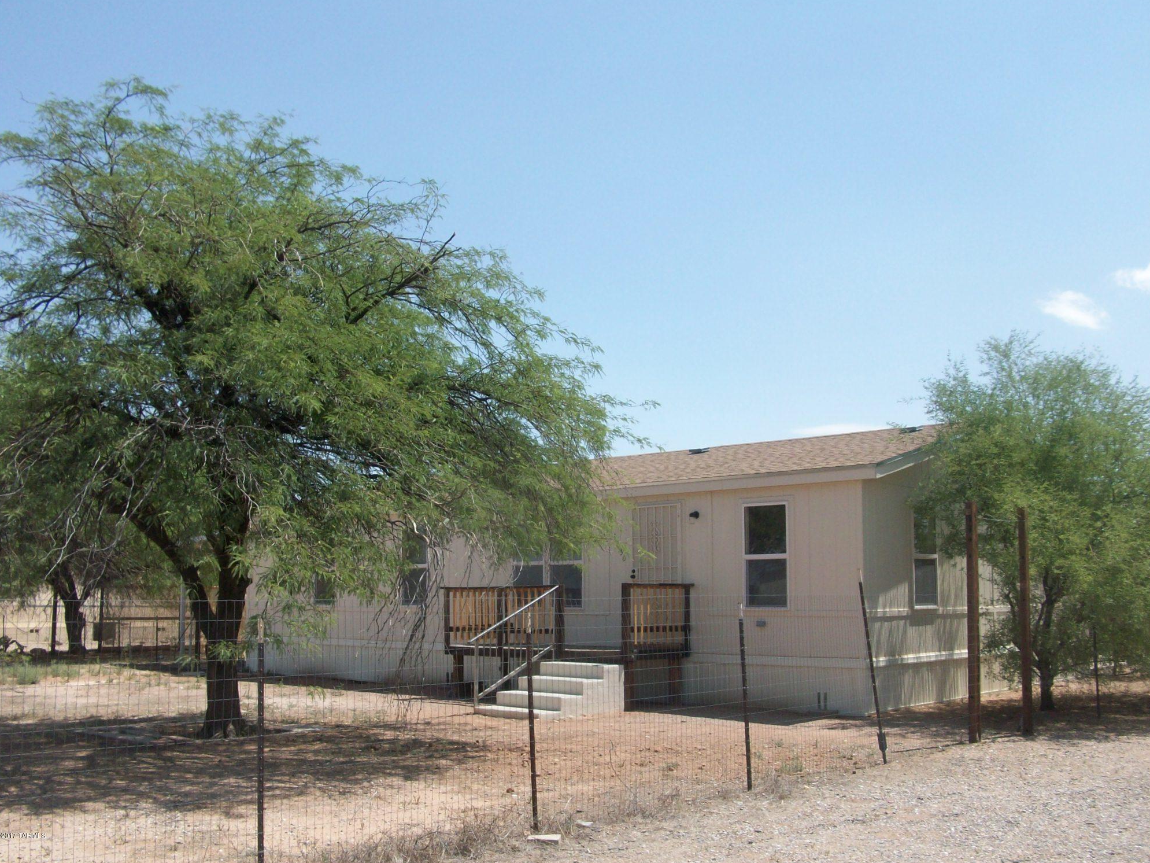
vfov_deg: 40.7
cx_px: 585
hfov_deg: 52.6
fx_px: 1163
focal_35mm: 35
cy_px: 421
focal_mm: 5.7
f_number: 5.5
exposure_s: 1/305
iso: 64
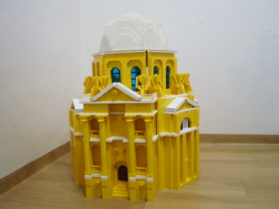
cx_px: 140
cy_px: 104
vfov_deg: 39.7
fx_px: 290
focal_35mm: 36
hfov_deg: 51.4
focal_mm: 6.3
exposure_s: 1/30
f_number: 3.1
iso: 400
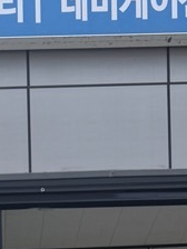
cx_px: -11
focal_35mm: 137
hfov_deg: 10.7
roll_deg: +1.2
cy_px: 582
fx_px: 987
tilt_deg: -2.0
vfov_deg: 11.9
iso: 80
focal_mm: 6.76
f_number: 1.78
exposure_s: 1/2370
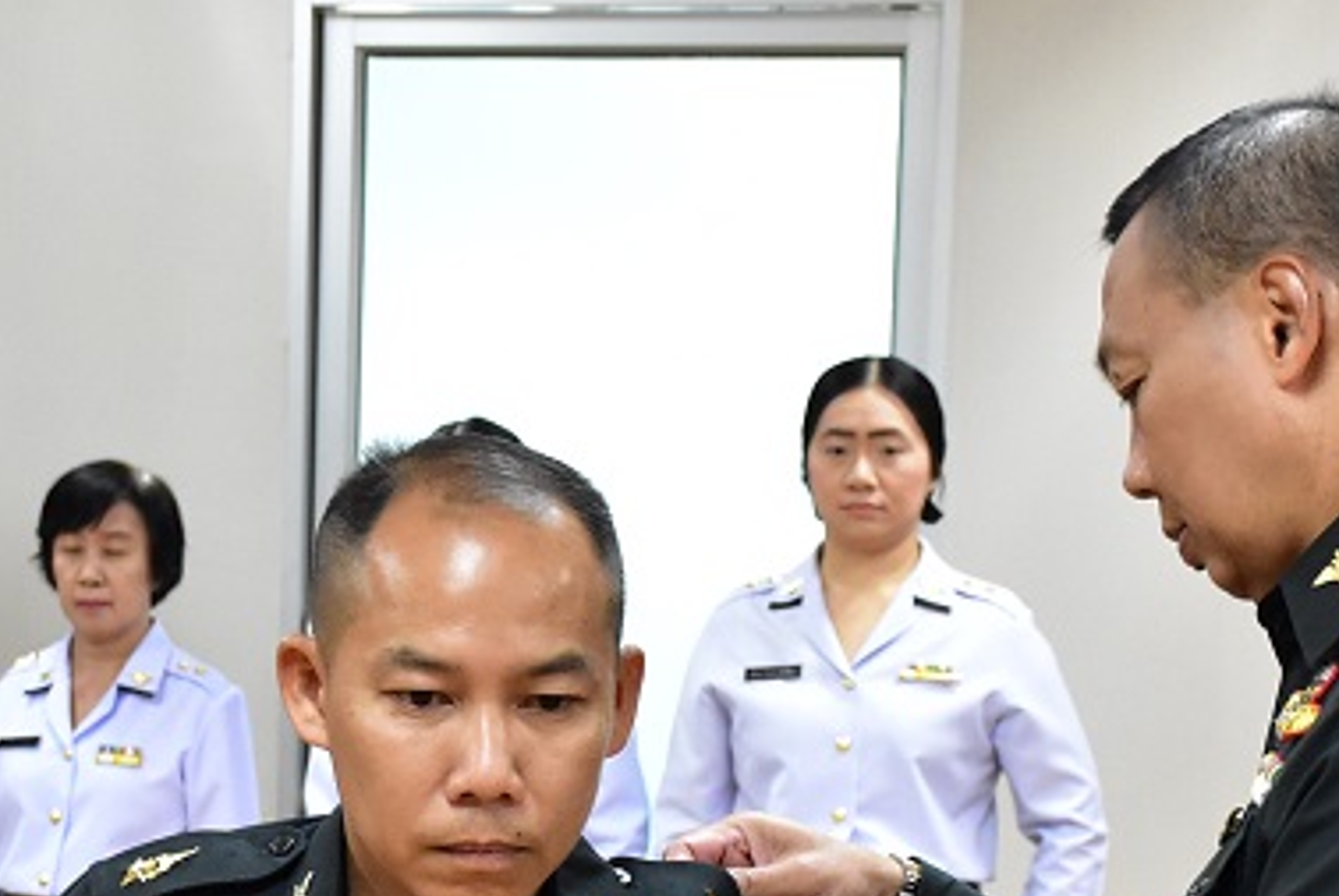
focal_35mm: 121
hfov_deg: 16.9
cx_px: 592
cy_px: 935
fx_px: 4506
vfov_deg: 11.2
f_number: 5.6
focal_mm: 34
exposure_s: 1/80
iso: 4000
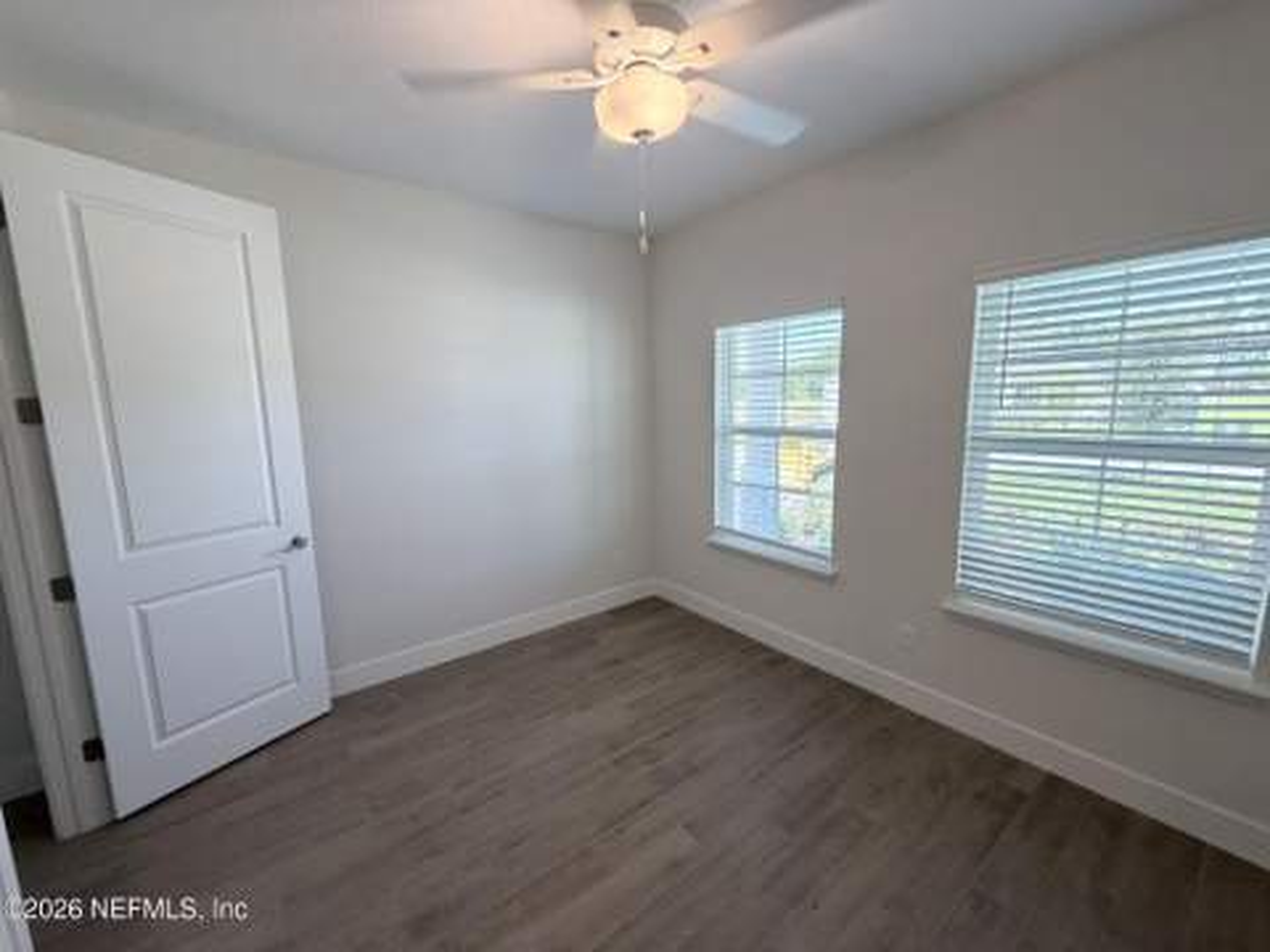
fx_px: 514
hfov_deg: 102.1
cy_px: 476
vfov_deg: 85.7
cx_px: 635
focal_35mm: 14
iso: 160
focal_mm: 2.22
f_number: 2.2
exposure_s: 1/120
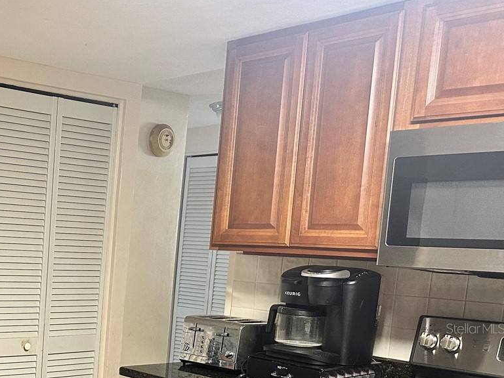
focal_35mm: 50
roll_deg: -2.2
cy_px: 328
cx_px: -17
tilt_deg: -7.2
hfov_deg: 34.3
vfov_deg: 28.2
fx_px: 728
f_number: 1.78
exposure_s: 1/60
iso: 250
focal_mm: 6.86
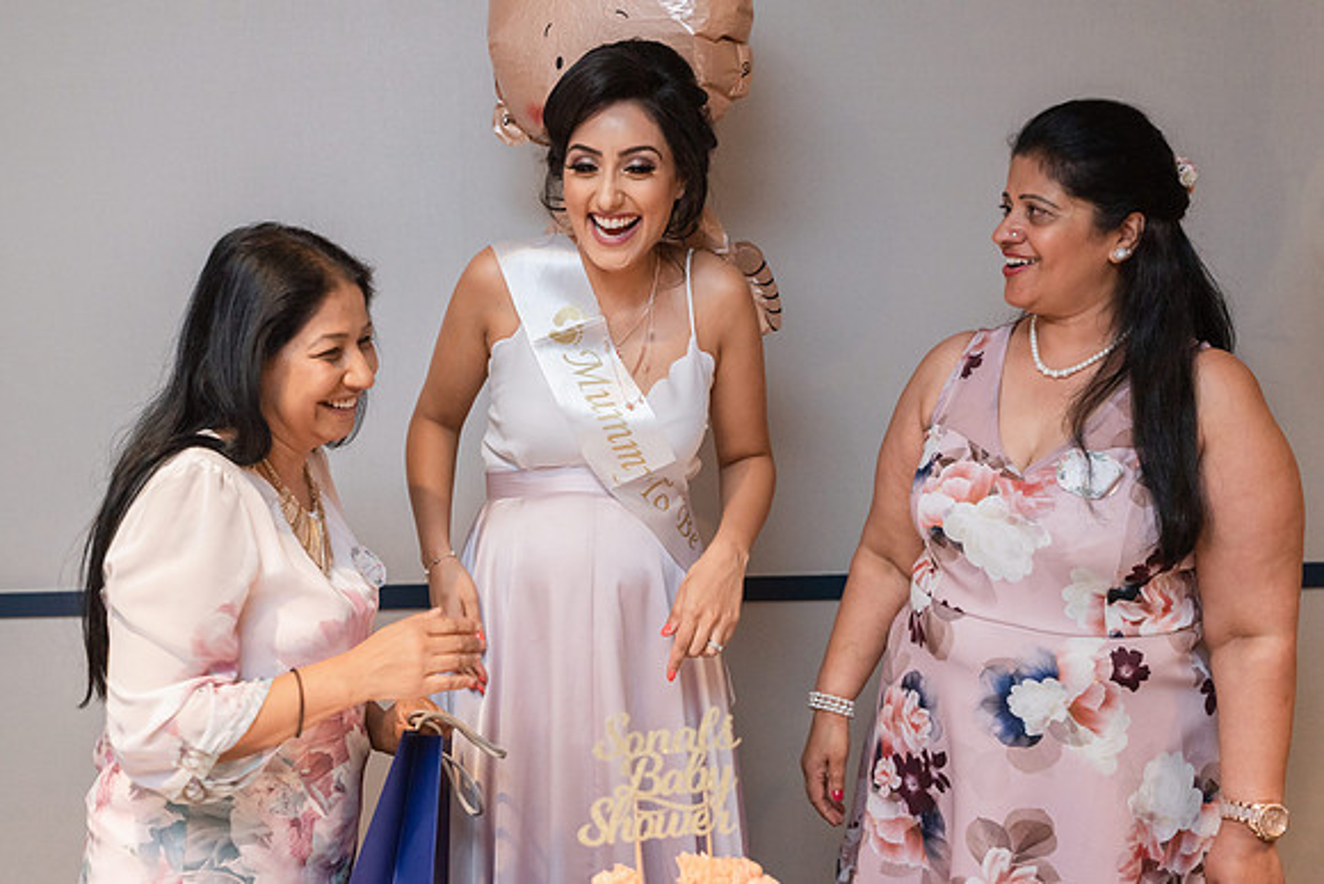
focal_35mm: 40
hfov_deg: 47.9
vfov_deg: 33.0
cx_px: 580
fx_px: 1488
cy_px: 387
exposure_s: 1/160
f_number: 4
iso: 2500
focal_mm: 36
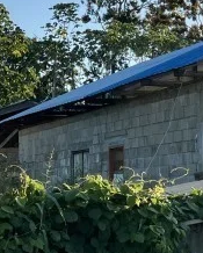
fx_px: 892
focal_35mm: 119
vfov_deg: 16.1
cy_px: 75
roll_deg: +1.7
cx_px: 200
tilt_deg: +7.3
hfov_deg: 12.8
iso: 50
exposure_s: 1/2994
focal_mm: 5.7
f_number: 1.5
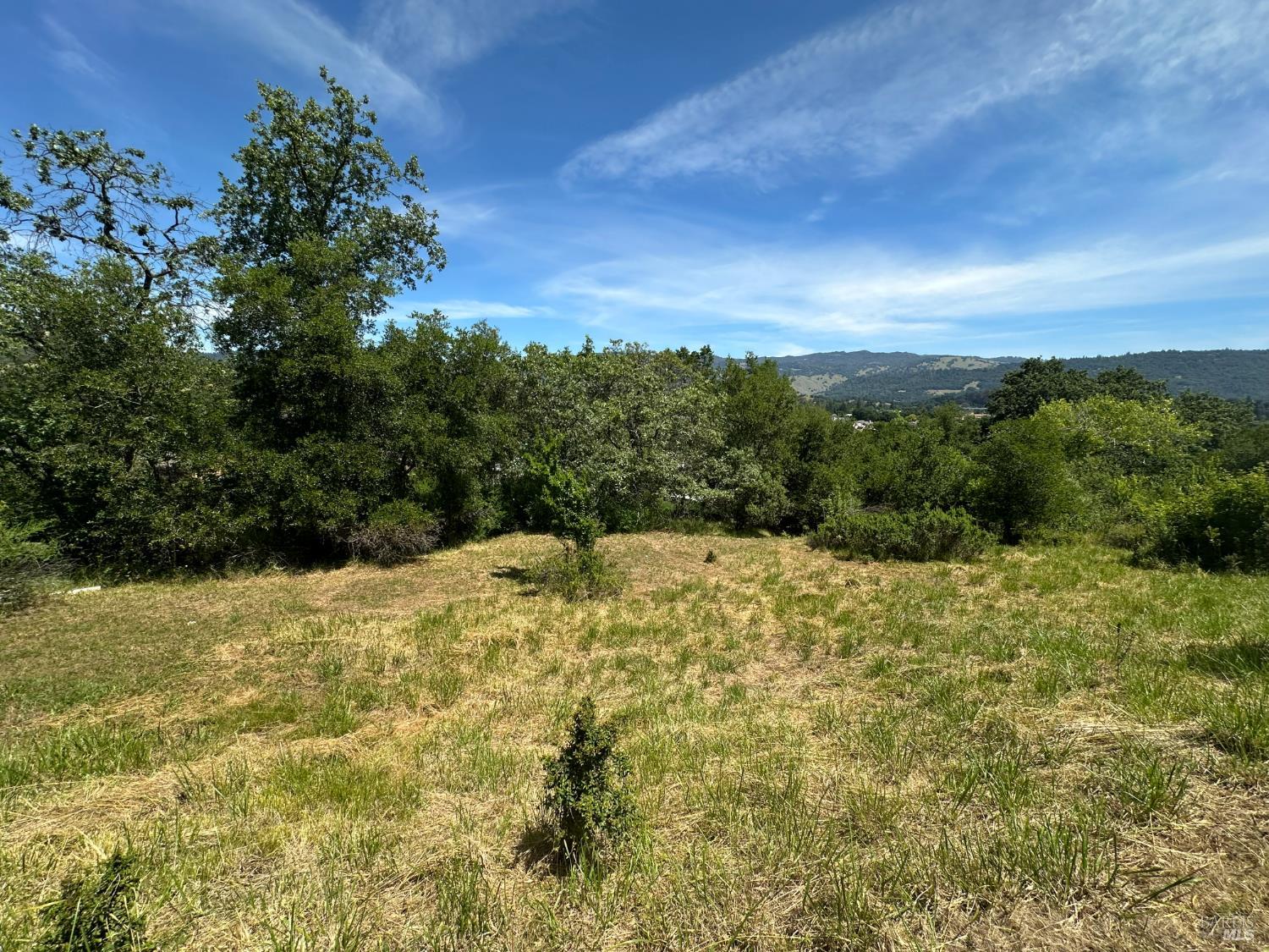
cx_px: 634
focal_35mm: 14
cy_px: 476
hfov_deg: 102.1
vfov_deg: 85.7
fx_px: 513
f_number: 2.2
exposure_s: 1/1490
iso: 50
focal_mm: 2.22
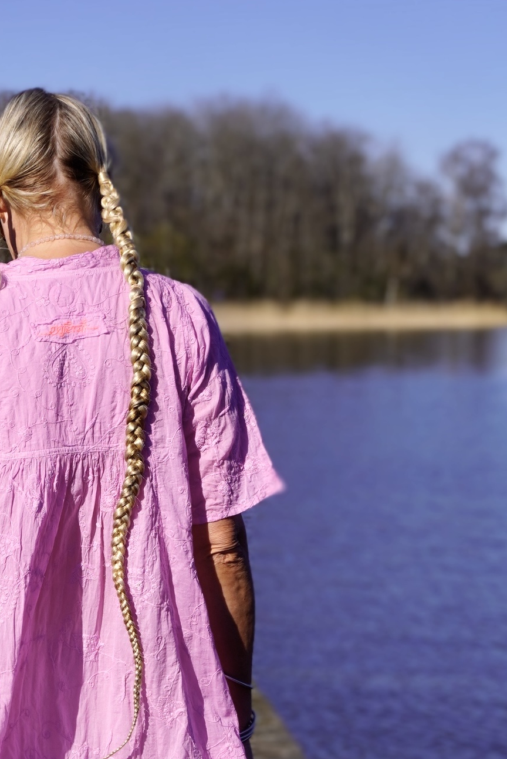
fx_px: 1815
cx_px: 25
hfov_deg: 15.7
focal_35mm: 86
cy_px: 728
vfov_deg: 22.9
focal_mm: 29
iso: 100
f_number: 5.6
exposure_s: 1/1250
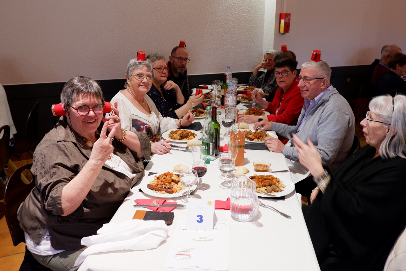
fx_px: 350
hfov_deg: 60.3
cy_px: 133
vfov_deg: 42.3
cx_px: 208
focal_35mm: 31
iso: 500
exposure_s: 1/42
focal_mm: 20.3
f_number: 4.2
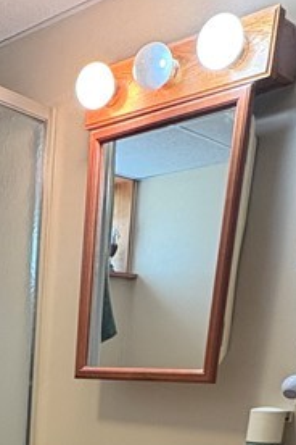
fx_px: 666
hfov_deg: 23.5
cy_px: 597
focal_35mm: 54
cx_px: -29
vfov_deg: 29.0
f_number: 2.2
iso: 250
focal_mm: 2.22
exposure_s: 1/60
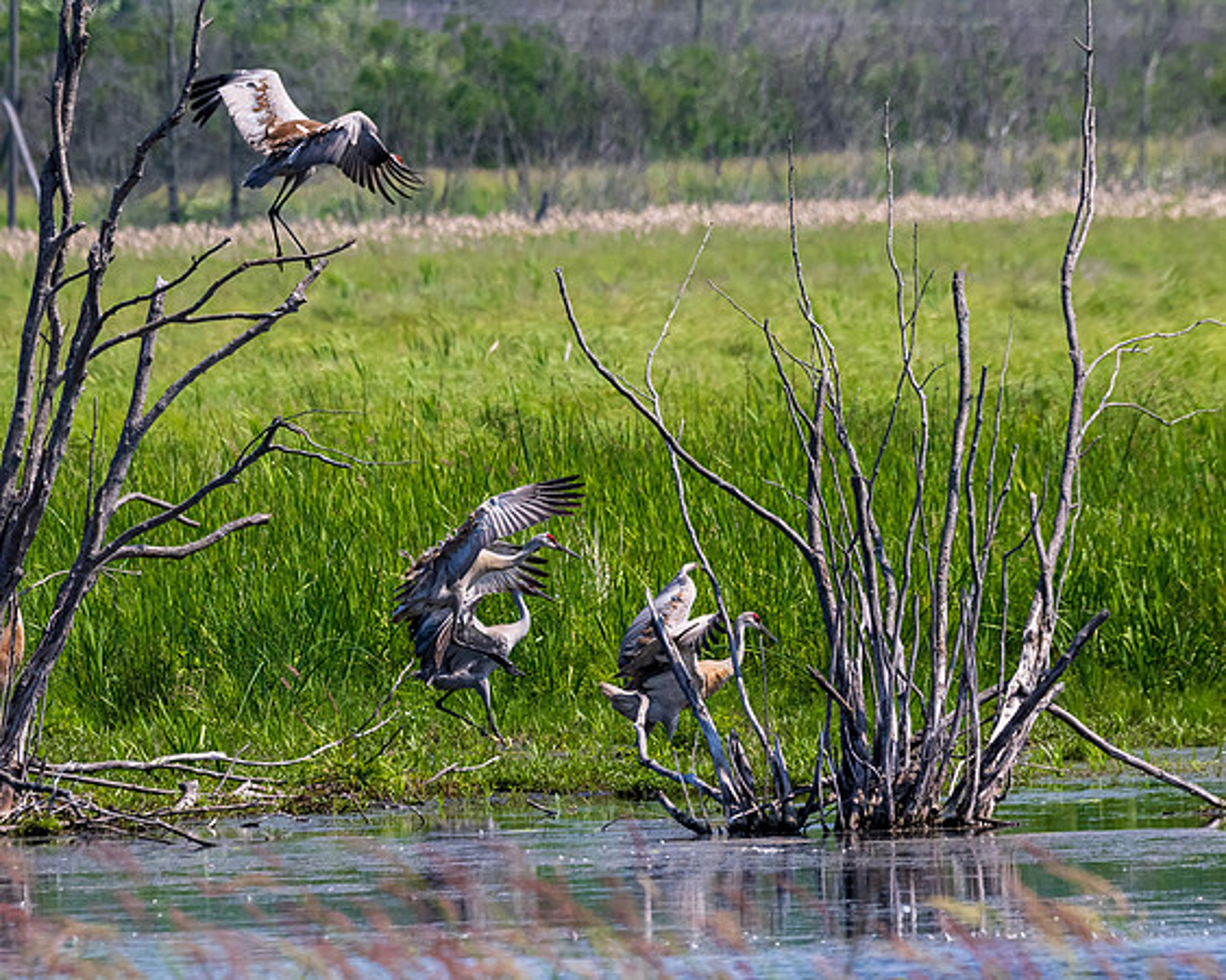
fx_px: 25456
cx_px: 463
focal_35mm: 702
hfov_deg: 2.8
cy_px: 556
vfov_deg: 2.2
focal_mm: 400
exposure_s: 1/2000
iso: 1100
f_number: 9
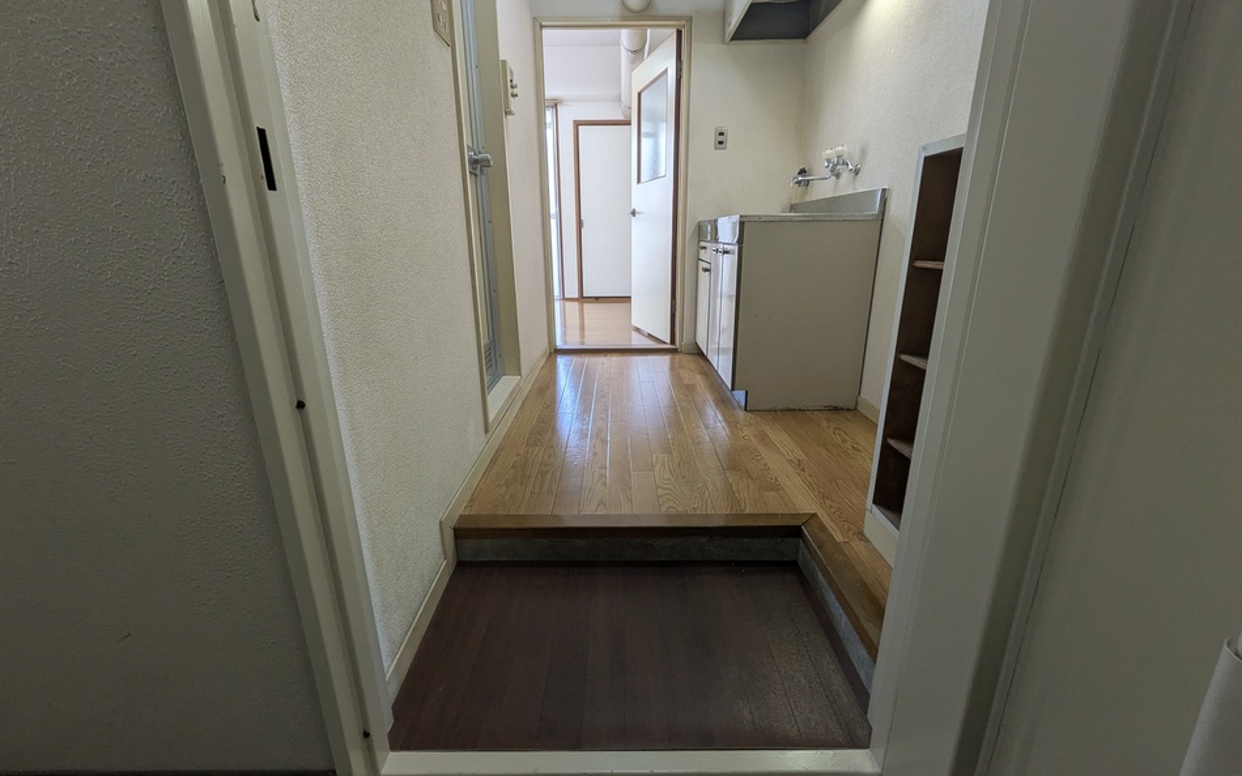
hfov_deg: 101.5
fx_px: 508
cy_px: 378
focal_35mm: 15
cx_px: 620
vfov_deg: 74.8
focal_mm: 1.83
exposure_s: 1/40
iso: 82
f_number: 2.2
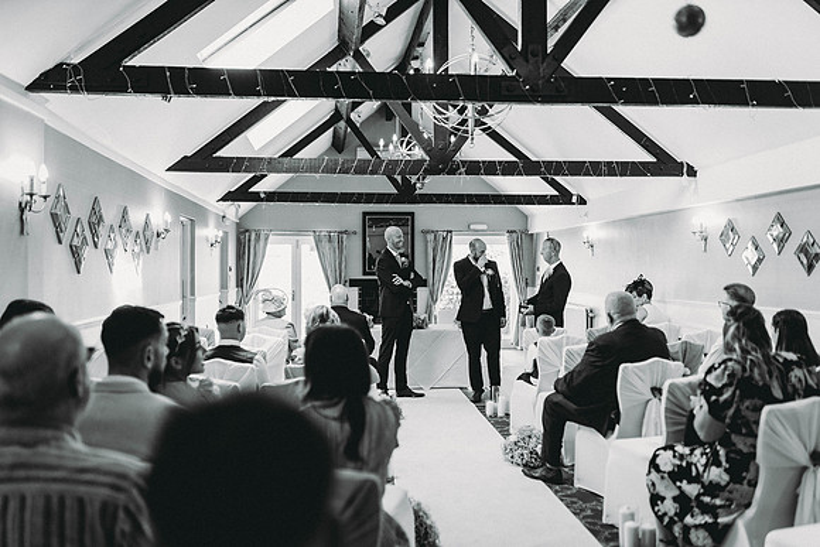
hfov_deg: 54.4
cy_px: 274
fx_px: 797
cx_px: 410
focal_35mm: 35
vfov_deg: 37.9
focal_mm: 35
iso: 320
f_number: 1.6
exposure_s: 1/125
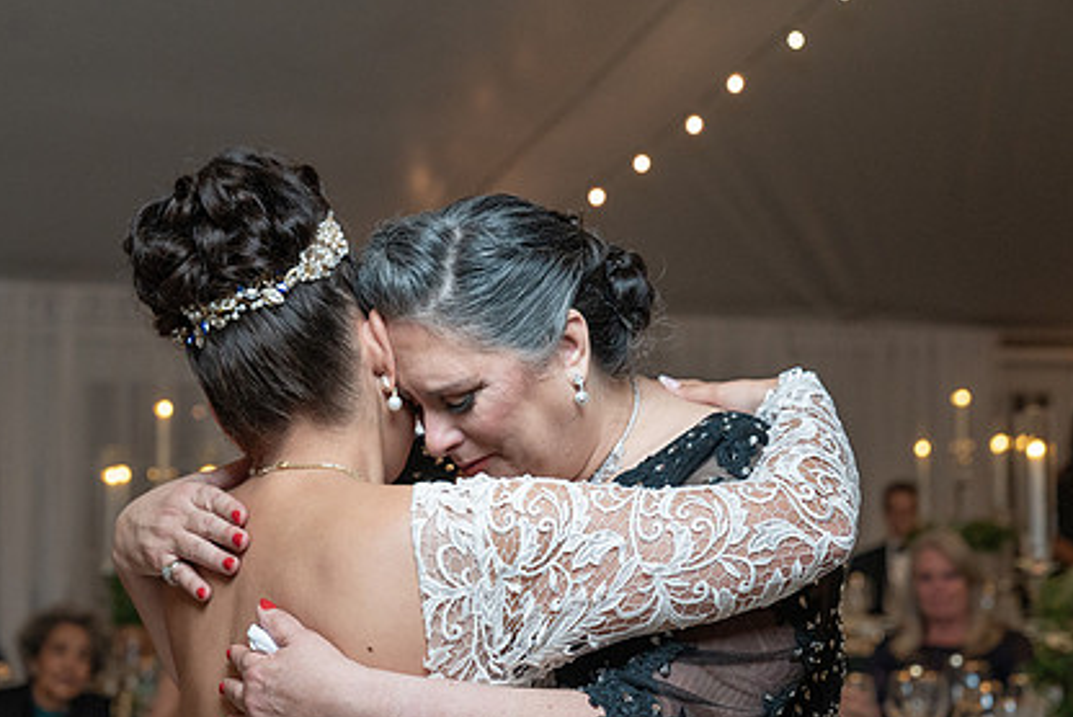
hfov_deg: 23.9
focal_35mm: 85
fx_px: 2535
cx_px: 508
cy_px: 489
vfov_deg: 16.1
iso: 2000
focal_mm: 61
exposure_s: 1/200
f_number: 4
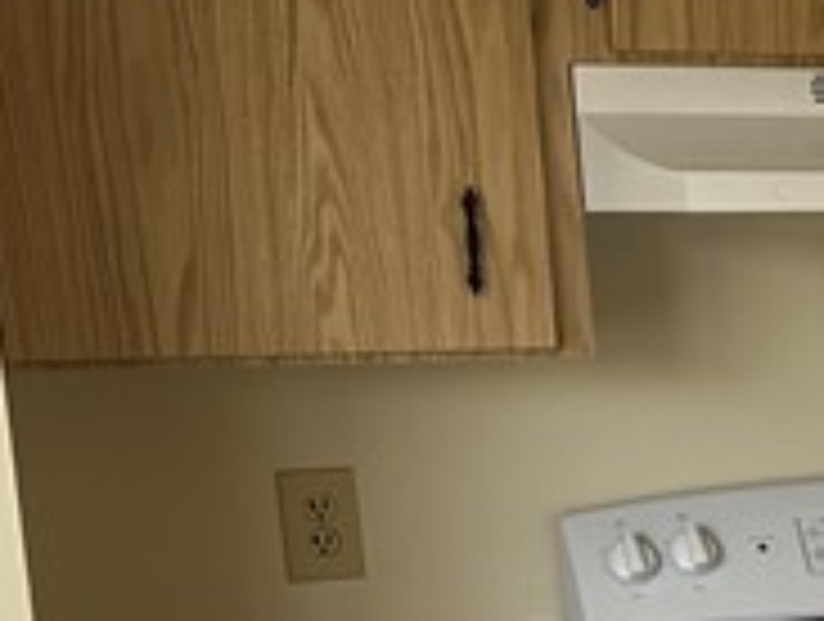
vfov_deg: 10.8
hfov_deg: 12.3
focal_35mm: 134
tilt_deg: -11.0
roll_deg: +0.4
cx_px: 1824
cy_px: 873
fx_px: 3196
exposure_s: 1/121
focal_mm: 6.86
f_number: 1.78
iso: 100
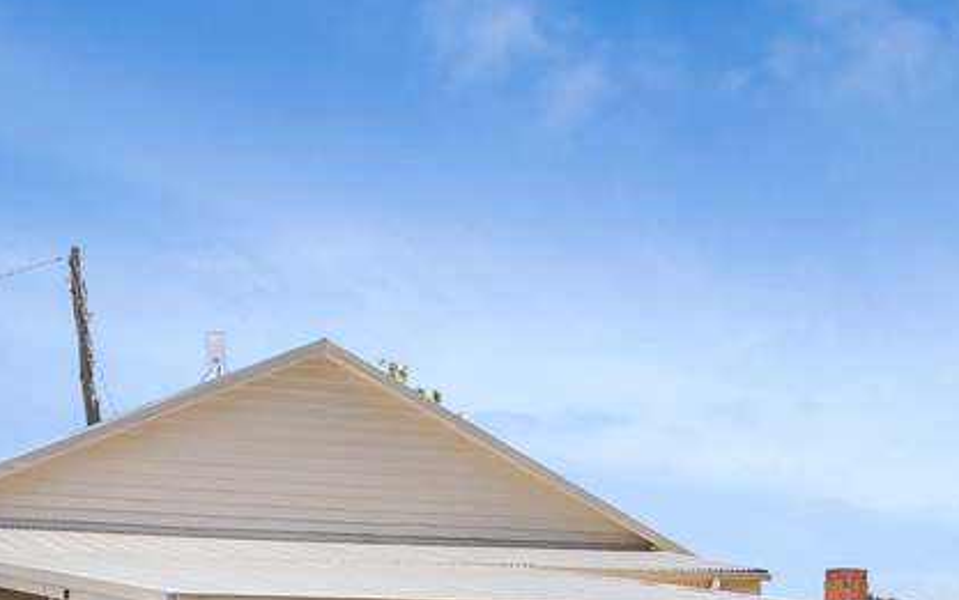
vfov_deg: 16.7
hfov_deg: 27.1
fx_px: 1961
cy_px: 702
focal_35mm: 75
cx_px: 713
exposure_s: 1/500
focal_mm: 24
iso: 200
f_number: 5.6
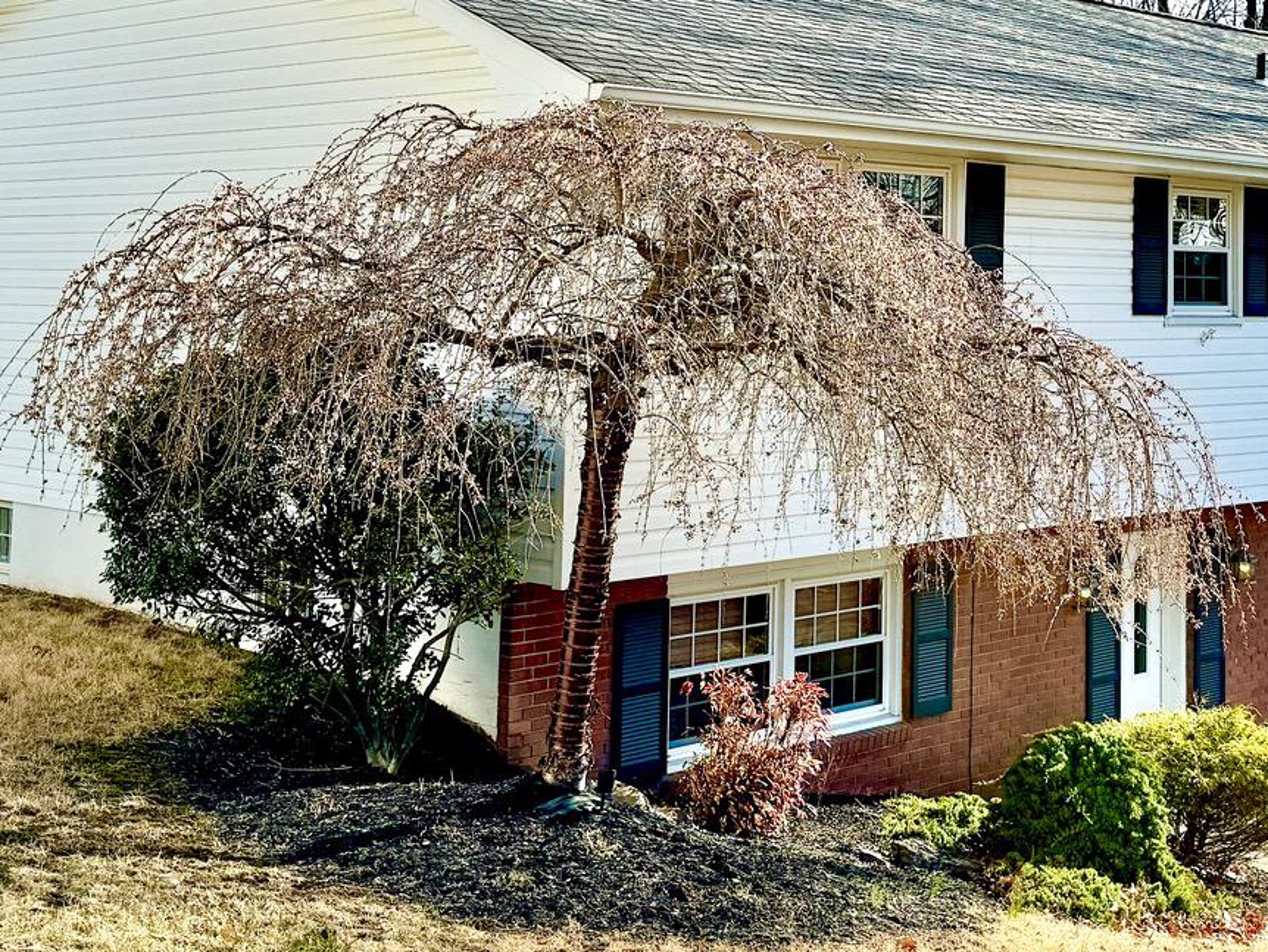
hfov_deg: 33.6
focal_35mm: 57
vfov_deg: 25.3
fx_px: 2089
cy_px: 209
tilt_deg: +3.1
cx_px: 811
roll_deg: +0.0
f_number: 1.78
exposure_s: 1/3096
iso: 80
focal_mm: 6.76
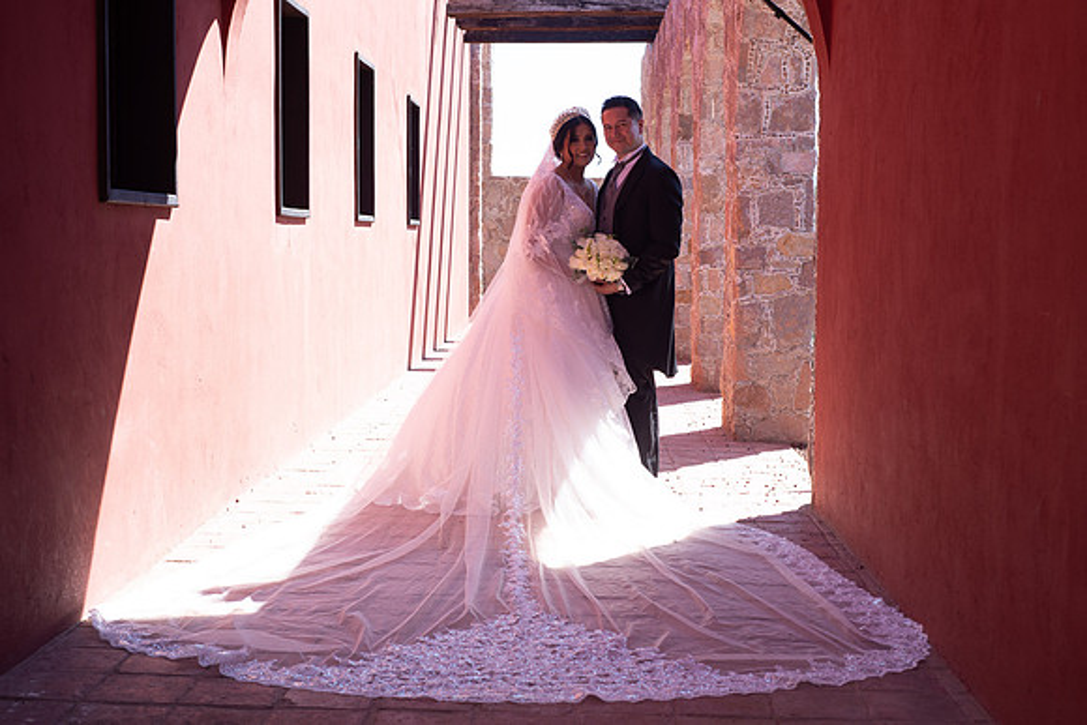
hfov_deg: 39.6
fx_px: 1510
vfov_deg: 27.0
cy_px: 362
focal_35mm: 50
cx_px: 544
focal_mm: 50
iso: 100
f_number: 6.3
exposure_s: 1/160
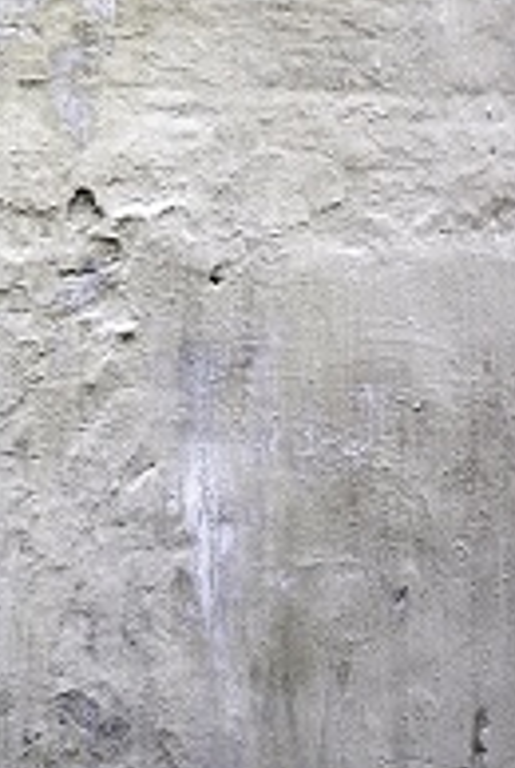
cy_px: -12
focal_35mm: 108
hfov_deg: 12.3
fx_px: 2309
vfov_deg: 18.4
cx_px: -170
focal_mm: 35
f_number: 2
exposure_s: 1/100
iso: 100
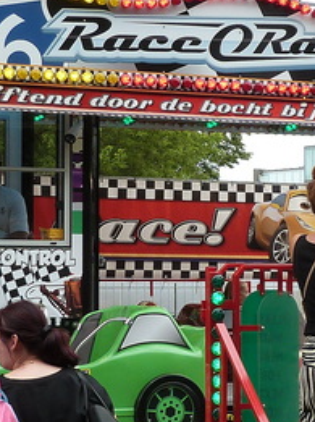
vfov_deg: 16.6
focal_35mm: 119
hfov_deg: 12.4
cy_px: 197
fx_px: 1447
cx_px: 186
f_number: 4
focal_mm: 5.4
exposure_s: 1/200
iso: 100
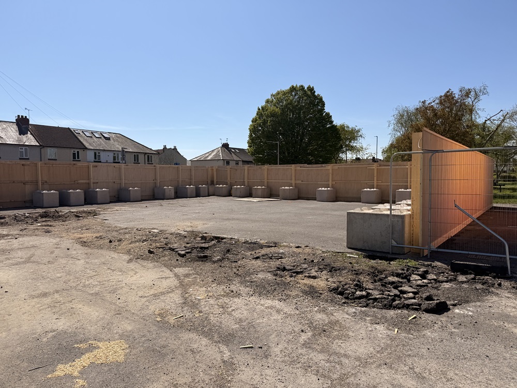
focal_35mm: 24
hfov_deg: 71.6
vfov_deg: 56.8
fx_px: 358
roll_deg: -1.6
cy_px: 194
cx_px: 258
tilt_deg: -1.9
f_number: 1.78
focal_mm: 6.76
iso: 80
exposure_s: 1/8130
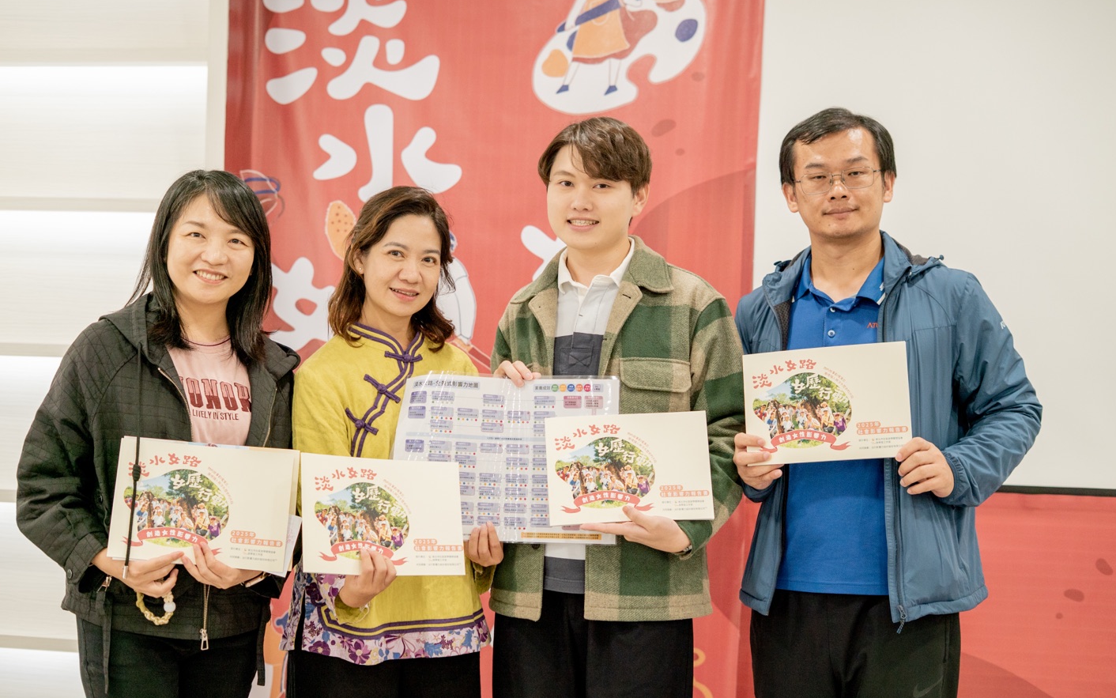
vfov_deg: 24.9
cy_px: 343
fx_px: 1582
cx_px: 556
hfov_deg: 38.9
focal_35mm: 52
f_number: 2.8
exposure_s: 1/250
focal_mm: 50
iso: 800
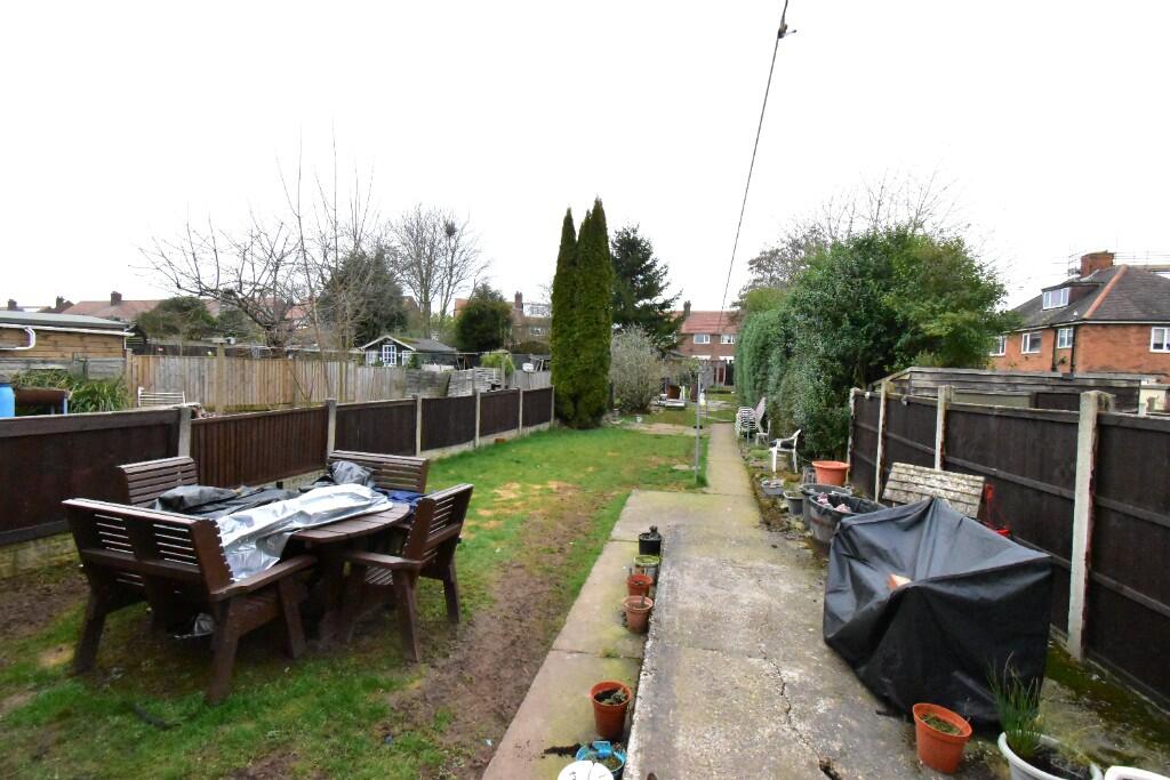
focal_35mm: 15
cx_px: 585
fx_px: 488
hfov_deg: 100.4
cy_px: 390
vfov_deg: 77.3
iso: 12800
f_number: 8
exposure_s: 1/3200
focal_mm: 10
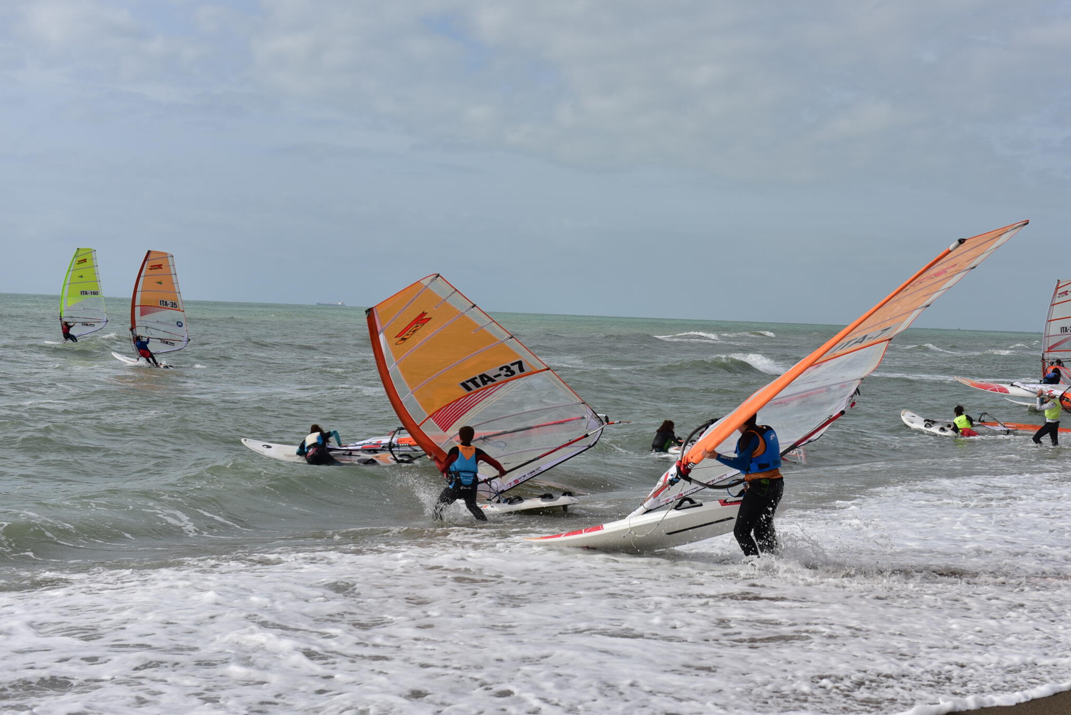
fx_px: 1786
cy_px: 346
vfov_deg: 22.6
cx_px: 663
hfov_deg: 33.2
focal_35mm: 60
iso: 100
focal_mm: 48
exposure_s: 1/1250
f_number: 5
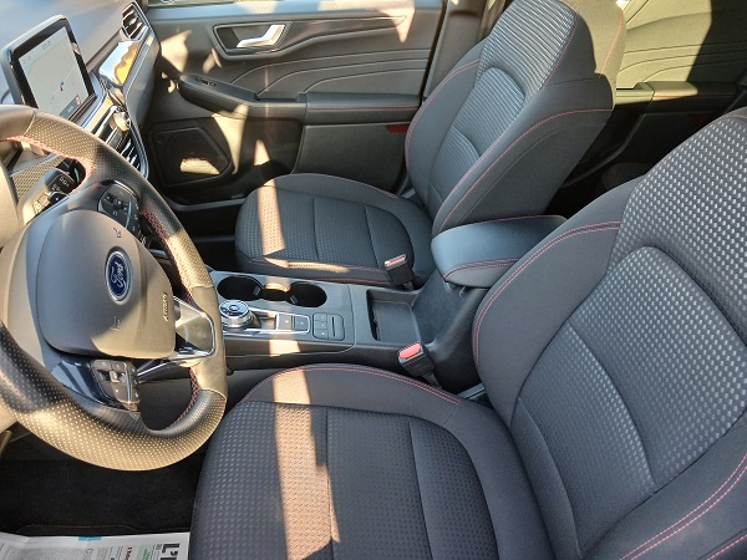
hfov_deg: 65.3
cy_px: 280
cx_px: 374
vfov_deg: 51.4
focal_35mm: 27
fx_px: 583
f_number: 1.8
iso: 125
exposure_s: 1/50
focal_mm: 3.98
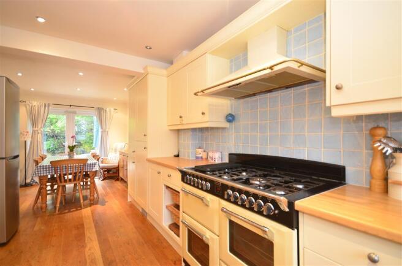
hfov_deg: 92.6
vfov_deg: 69.4
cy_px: 133
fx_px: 192
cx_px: 201
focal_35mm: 17
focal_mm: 11.5
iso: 200
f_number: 5
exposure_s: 1/8
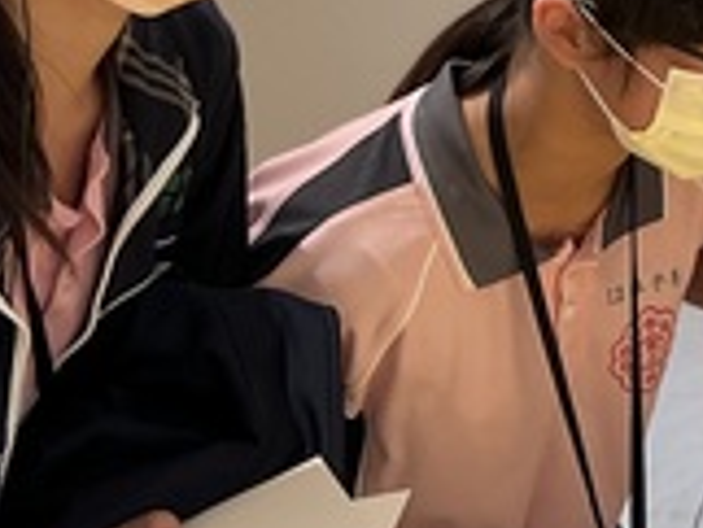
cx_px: 873
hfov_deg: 16.6
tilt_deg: -9.2
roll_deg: +2.4
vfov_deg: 13.1
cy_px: 133
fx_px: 2297
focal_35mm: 113
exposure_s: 1/60
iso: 320
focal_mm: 5.7
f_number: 1.5
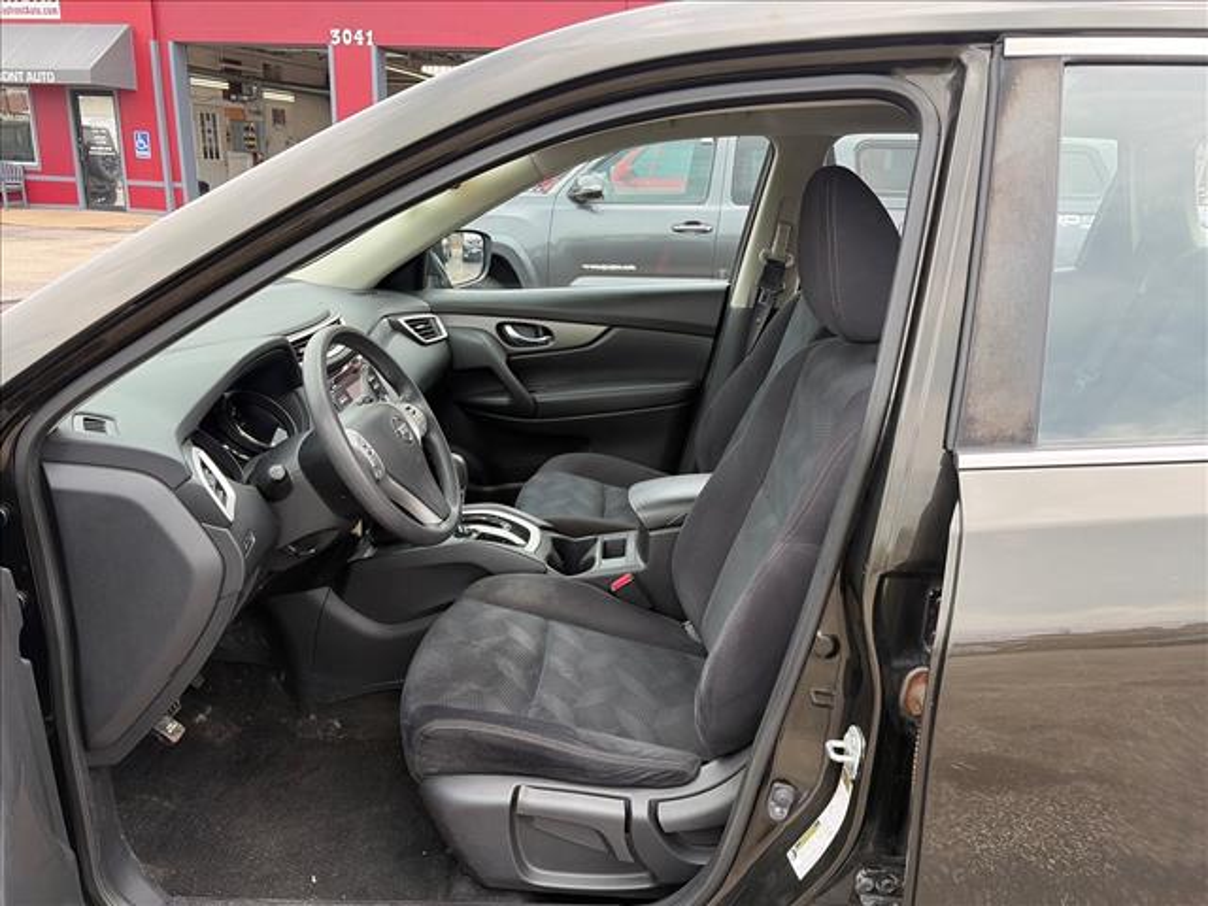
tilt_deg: -16.7
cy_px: 453
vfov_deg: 53.1
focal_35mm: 26
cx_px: 604
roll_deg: -1.5
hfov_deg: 67.3
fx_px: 907
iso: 50
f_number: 1.6
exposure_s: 1/236
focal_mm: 5.96
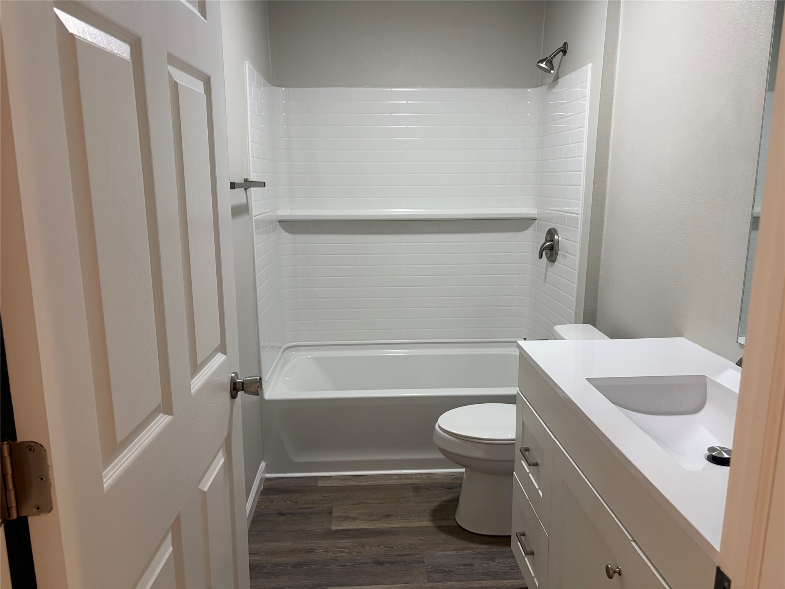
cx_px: 392
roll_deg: -0.3
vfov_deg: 53.1
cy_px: 294
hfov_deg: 67.3
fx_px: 590
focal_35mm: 26
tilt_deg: -10.8
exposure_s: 1/60
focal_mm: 5.96
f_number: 1.6
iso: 160
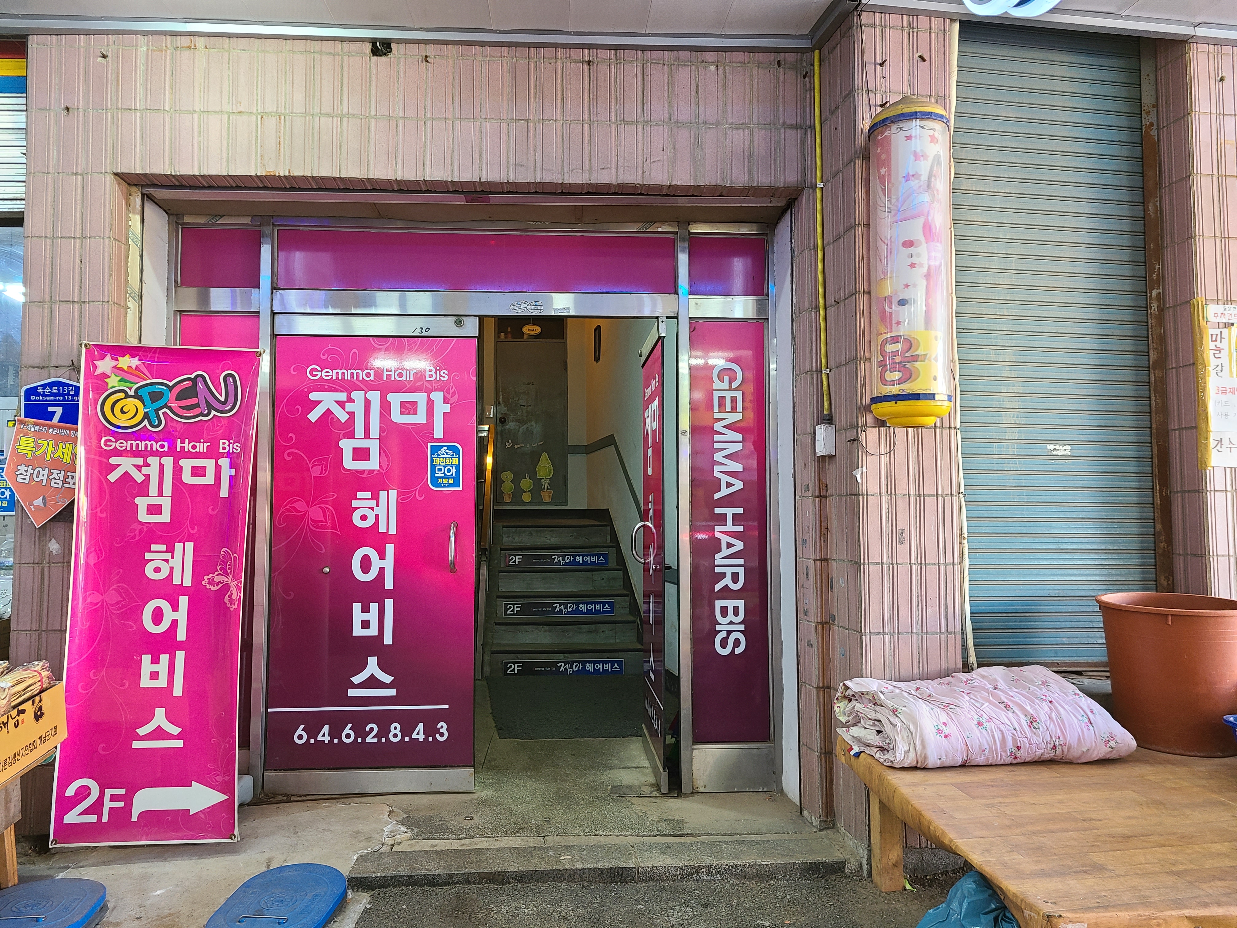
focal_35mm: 26
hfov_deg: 67.3
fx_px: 929
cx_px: 618
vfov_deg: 53.1
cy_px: 464
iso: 200
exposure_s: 1/59
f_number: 1.8
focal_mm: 5.4
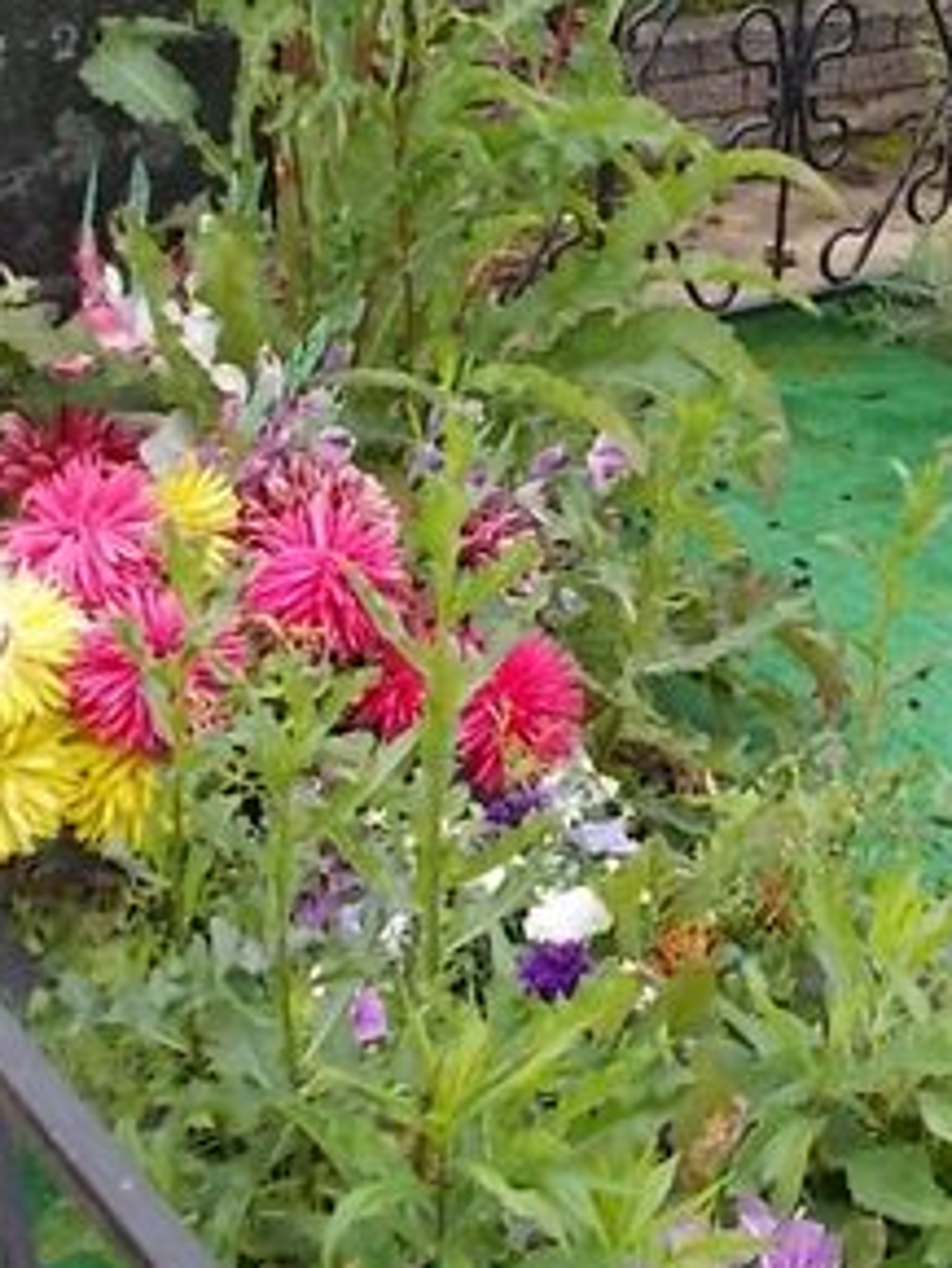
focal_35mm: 72
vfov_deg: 26.5
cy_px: 259
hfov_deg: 20.0
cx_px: 886
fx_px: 2638
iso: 80
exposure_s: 1/125
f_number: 3.2
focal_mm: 4.6
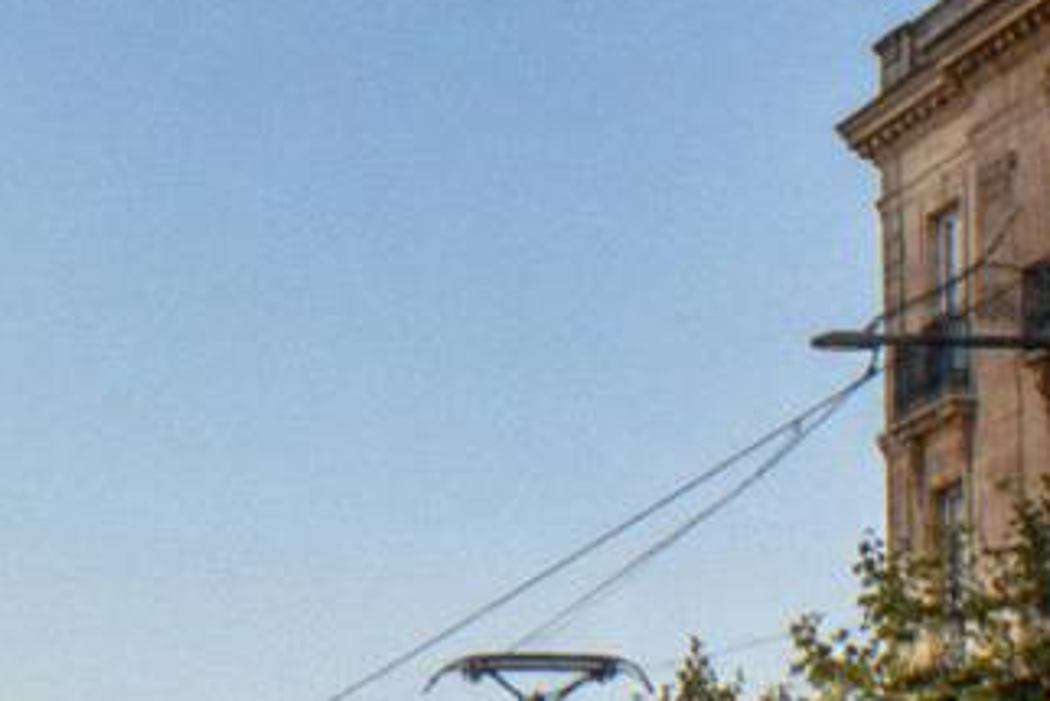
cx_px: 271
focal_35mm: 152
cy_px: 776
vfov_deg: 9.0
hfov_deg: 13.5
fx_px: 4435
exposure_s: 1/640
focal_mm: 49
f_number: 5.6
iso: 400
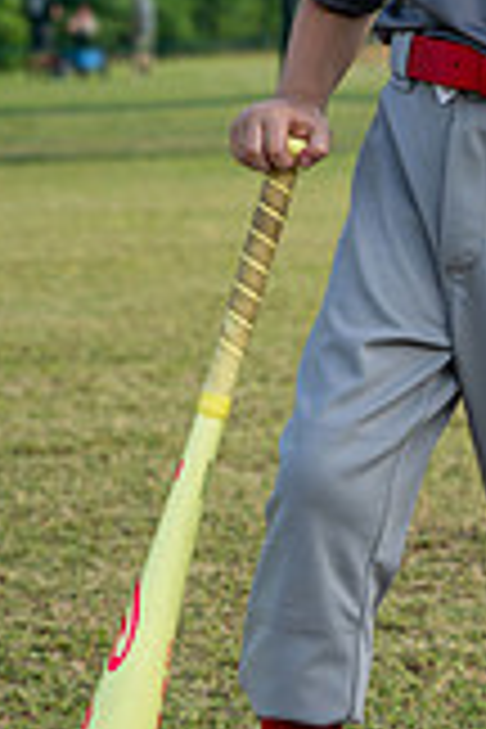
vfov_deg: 10.0
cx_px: 536
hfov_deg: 6.6
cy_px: 243
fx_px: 4171
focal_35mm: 206
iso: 100
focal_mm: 74
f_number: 5.6
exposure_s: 1/200
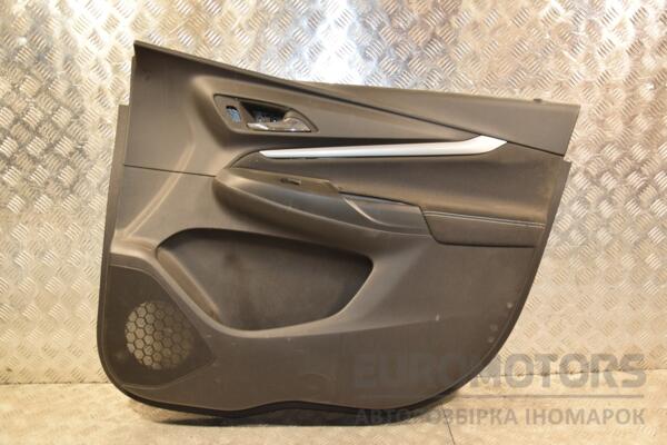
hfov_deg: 59.5
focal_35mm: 32
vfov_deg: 41.7
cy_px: 222
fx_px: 584
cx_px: 334
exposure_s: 1/125
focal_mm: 21
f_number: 5
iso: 800
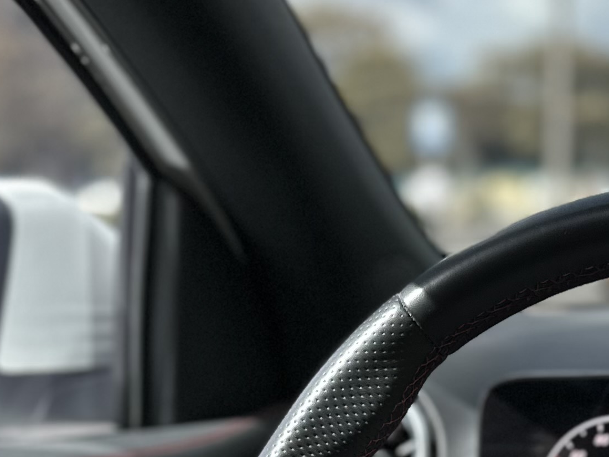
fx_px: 1548
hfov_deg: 22.3
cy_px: 730
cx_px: 322
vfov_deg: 15.2
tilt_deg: -18.8
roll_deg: +1.6
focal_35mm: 88
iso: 100
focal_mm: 6.86
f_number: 1.78
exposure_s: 1/121
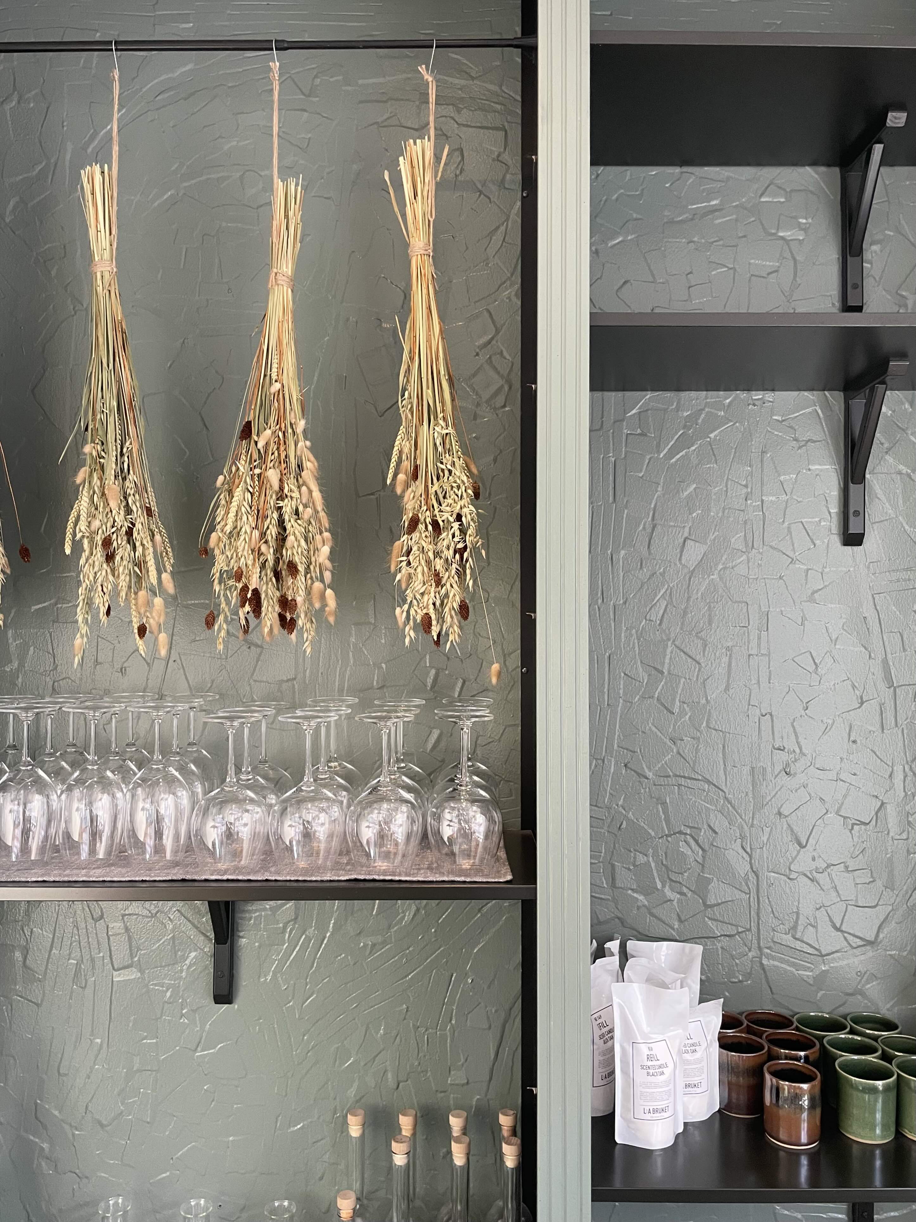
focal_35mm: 26
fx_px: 917
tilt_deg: +2.2
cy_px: 611
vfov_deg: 67.3
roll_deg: +1.2
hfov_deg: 53.1
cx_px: 458
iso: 160
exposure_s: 1/60
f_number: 1.6
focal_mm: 4.2
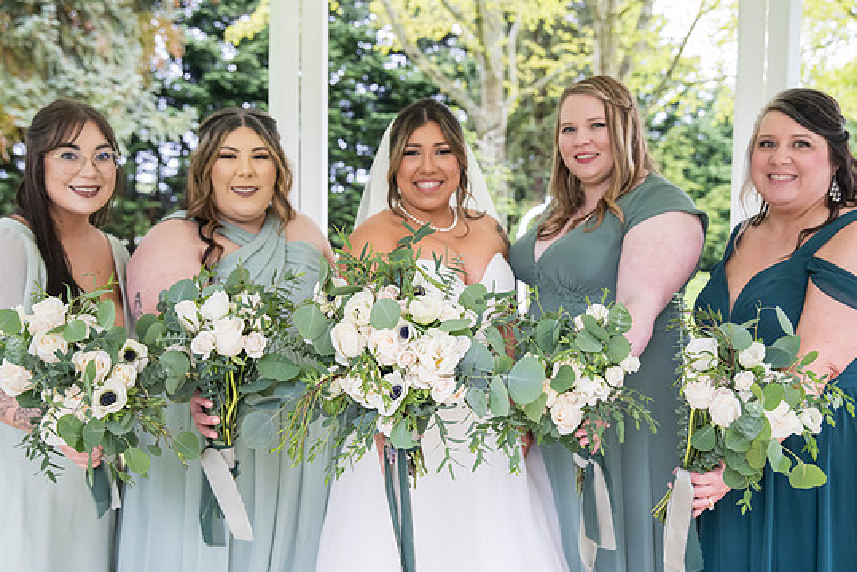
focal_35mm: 41
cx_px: 430
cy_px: 292
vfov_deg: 32.6
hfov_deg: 47.4
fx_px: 976
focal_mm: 38
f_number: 4
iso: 1600
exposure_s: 1/400
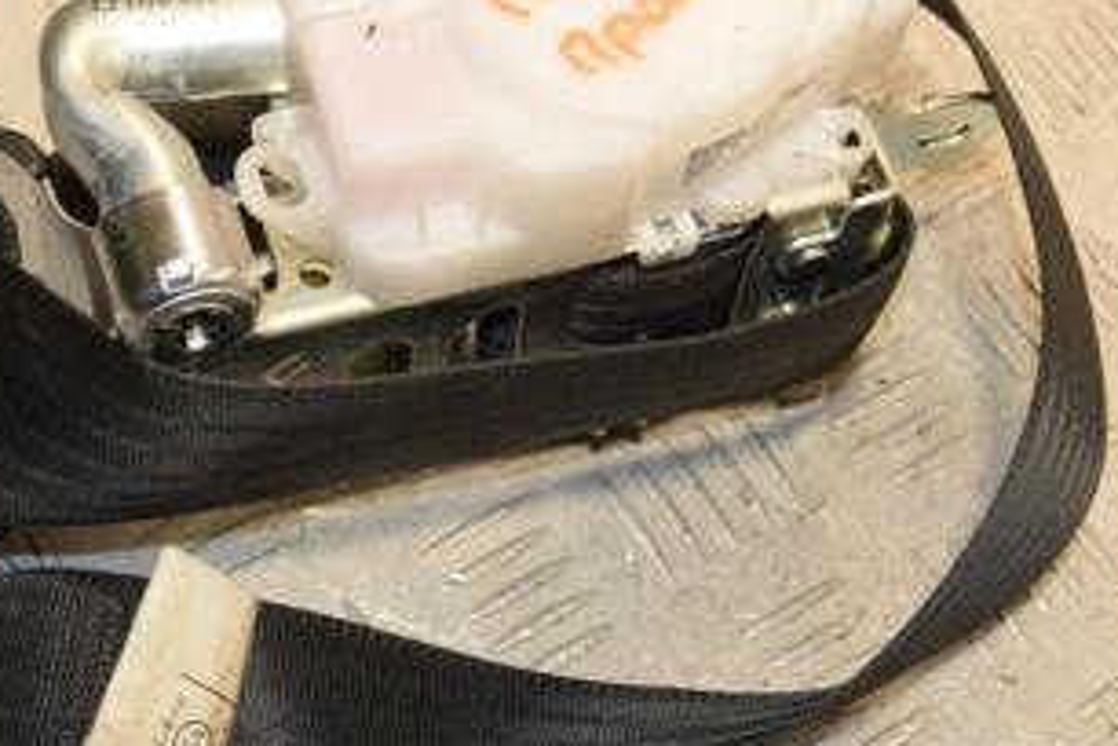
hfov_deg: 20.3
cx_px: 340
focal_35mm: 100
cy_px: 318
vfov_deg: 13.7
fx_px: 3105
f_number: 7.1
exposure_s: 1/200
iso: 800
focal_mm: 34
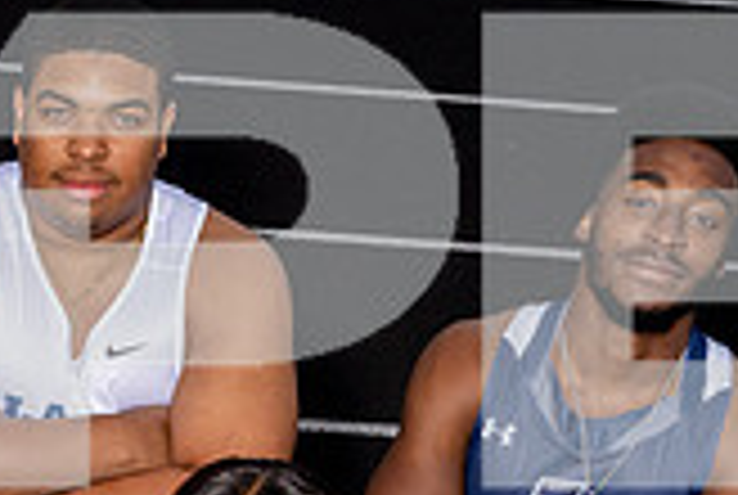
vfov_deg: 11.5
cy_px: 799
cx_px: -130
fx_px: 2321
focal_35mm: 113
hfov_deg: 17.3
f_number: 9
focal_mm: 32
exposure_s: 1/200
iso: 400
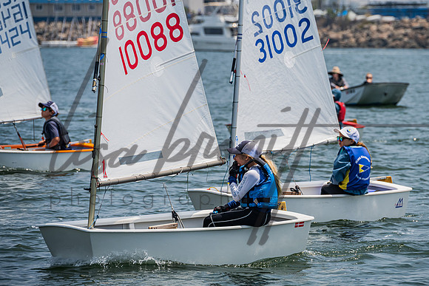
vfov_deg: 4.6
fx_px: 3529
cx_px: 252
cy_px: 122
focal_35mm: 296
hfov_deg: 7.0
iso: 320
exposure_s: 1/1600
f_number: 8
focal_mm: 250
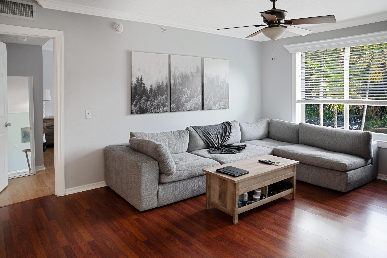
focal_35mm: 24
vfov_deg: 53.1
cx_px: 194
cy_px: 129
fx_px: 258
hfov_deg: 73.7
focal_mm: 24
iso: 100
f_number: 8
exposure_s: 1/50
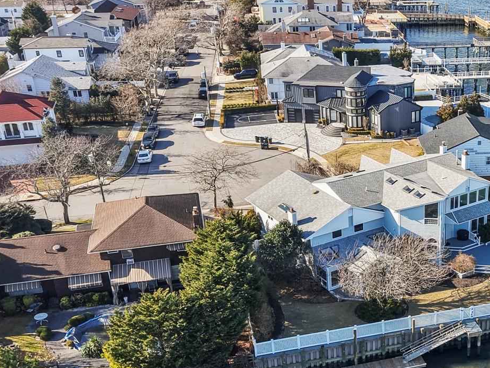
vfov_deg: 27.4
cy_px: 240
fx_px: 751
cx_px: 445
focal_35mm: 53
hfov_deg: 34.1
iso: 310
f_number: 1.8
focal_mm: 8.67
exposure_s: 1/2000
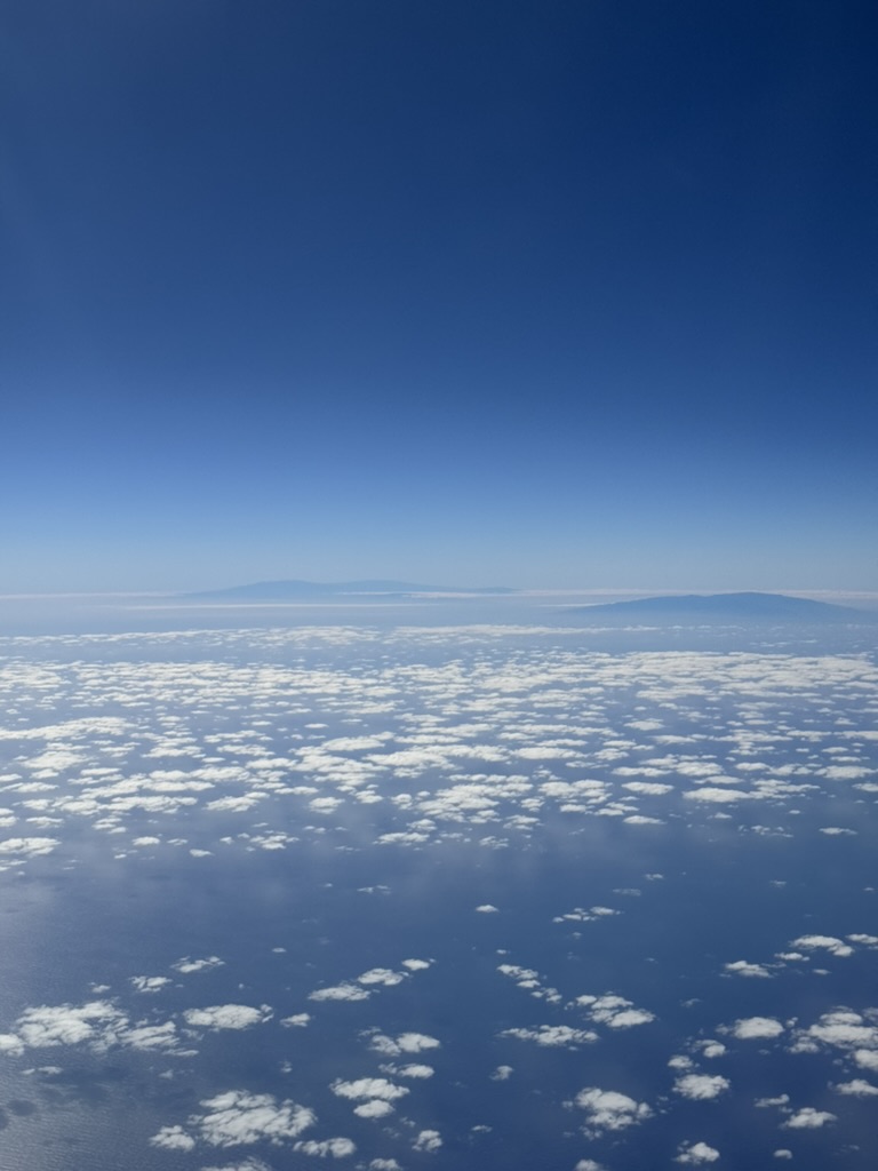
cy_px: 586
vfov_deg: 39.7
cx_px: 439
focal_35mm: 48
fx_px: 1623
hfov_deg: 30.3
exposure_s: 1/12500
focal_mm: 6.86
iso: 80
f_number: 1.78
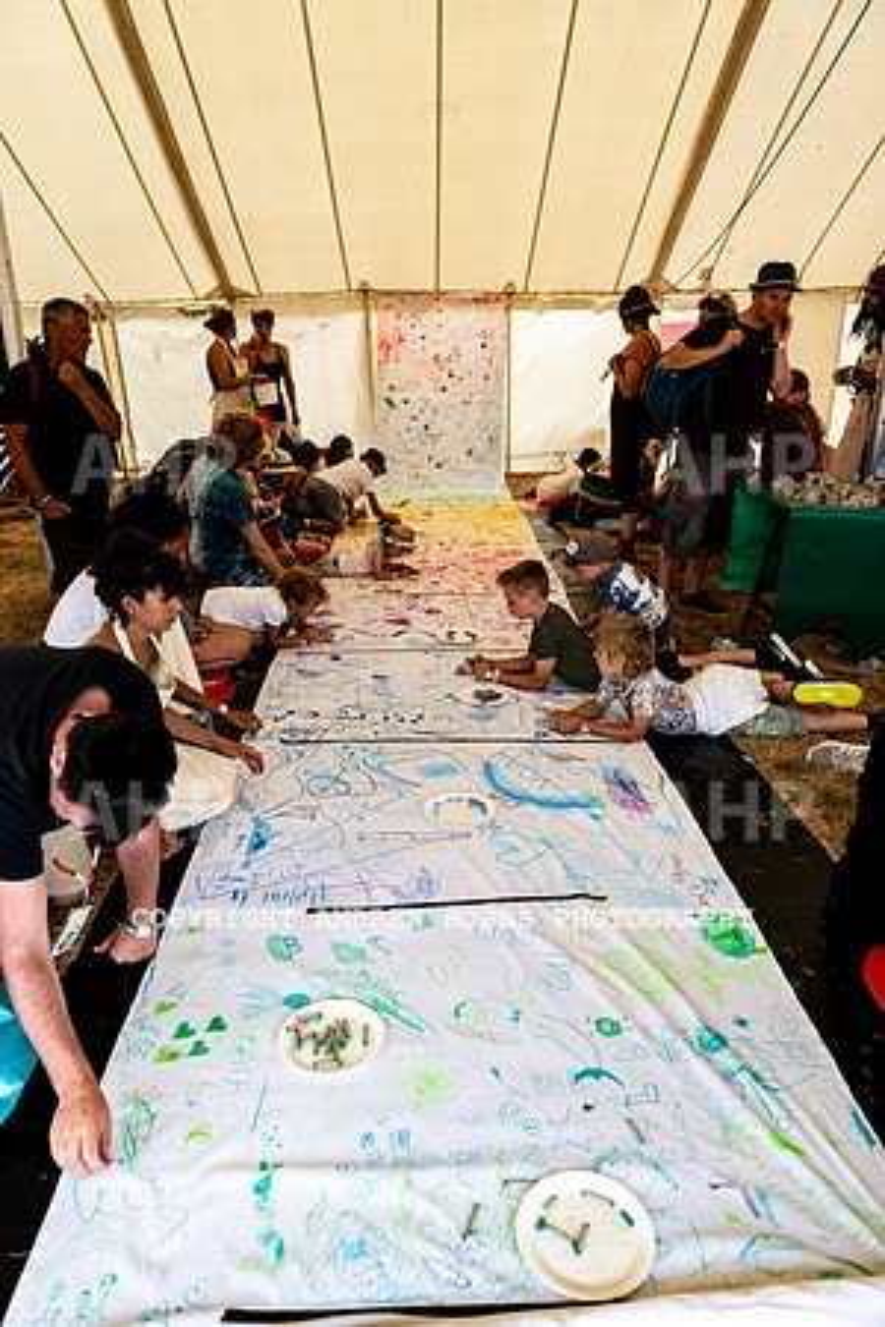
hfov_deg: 53.1
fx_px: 885
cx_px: 442
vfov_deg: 73.7
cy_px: 664
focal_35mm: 24
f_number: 4.5
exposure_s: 1/200
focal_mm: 24
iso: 80
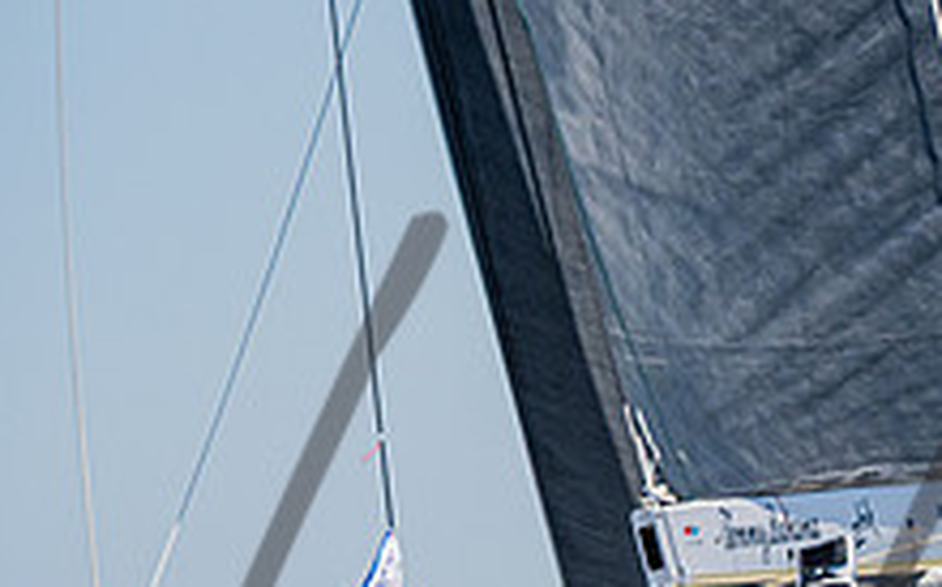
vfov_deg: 1.9
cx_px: 1496
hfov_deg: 3.1
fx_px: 17388
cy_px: 547
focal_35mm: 678
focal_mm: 180
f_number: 8
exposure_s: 1/2500
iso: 500
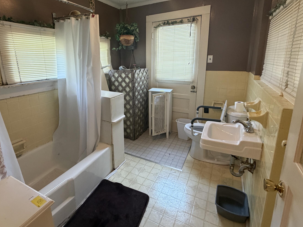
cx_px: 132
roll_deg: +1.5
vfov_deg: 68.2
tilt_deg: -13.3
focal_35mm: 19
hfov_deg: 84.2
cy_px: 94
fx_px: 166
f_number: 2.2
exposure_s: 1/60
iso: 320
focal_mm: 2.22
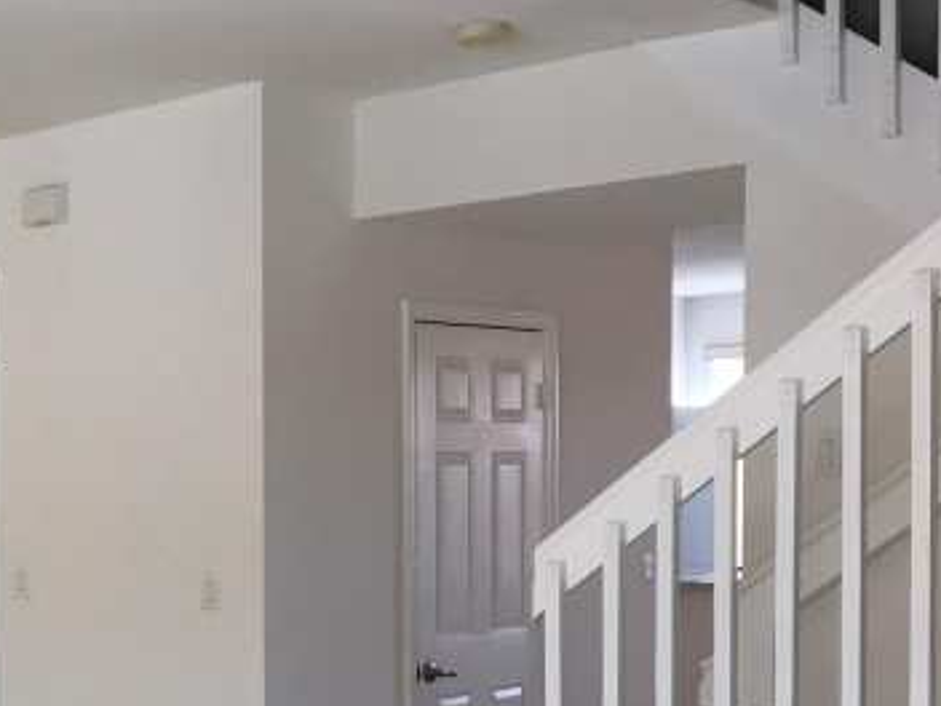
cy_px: 535
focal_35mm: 66
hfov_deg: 26.8
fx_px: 1794
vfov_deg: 22.0
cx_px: -120
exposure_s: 1/30
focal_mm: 4.15
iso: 25
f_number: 2.2
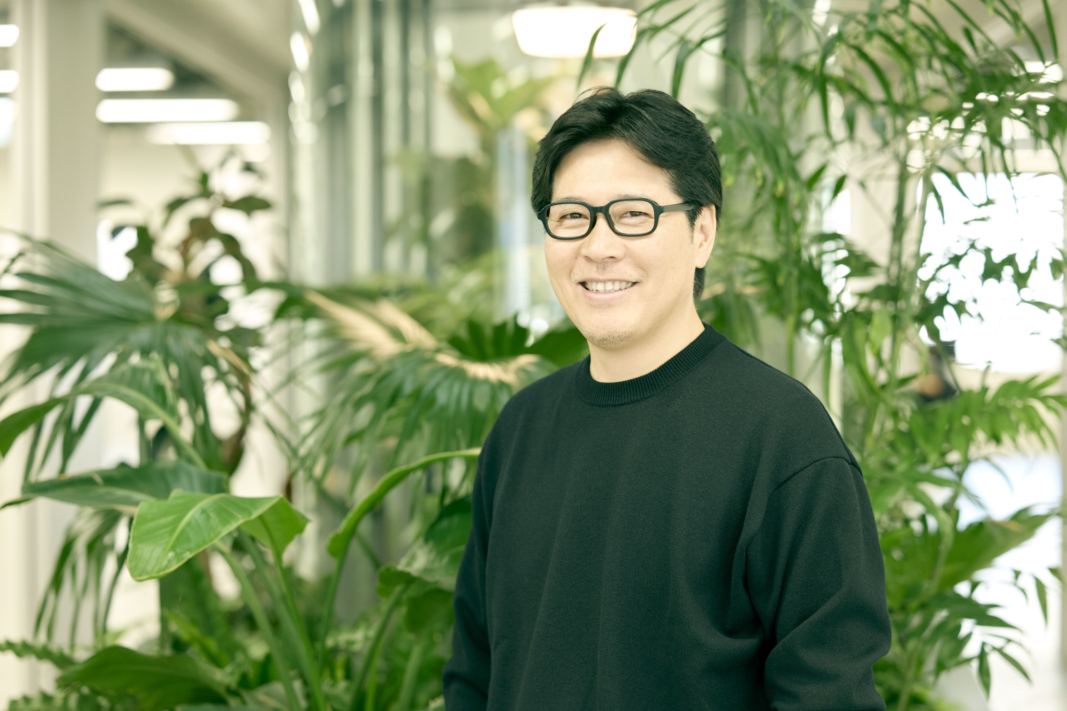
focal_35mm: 75
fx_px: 2223
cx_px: 534
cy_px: 356
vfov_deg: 18.2
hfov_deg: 27.0
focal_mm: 75
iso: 1600
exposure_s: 1/200
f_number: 2.8
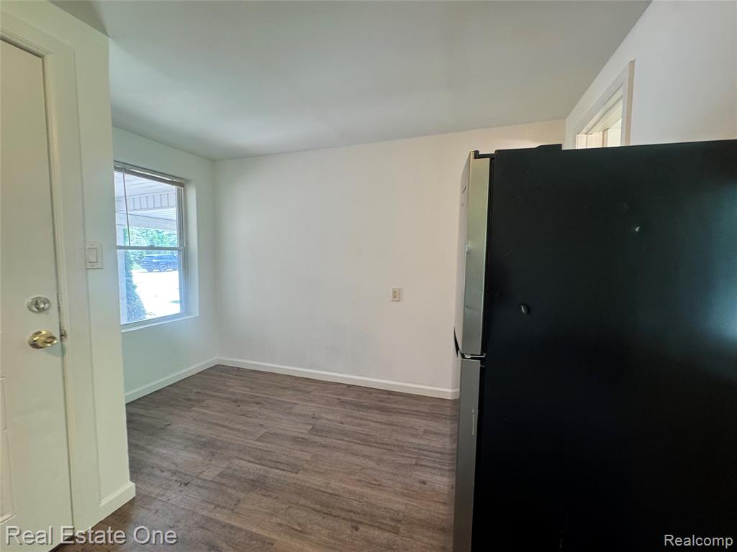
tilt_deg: -4.7
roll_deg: +0.5
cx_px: 368
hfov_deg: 102.1
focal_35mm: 14
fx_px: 298
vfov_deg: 85.7
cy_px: 276
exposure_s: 1/60
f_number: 2.2
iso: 200
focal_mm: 2.22
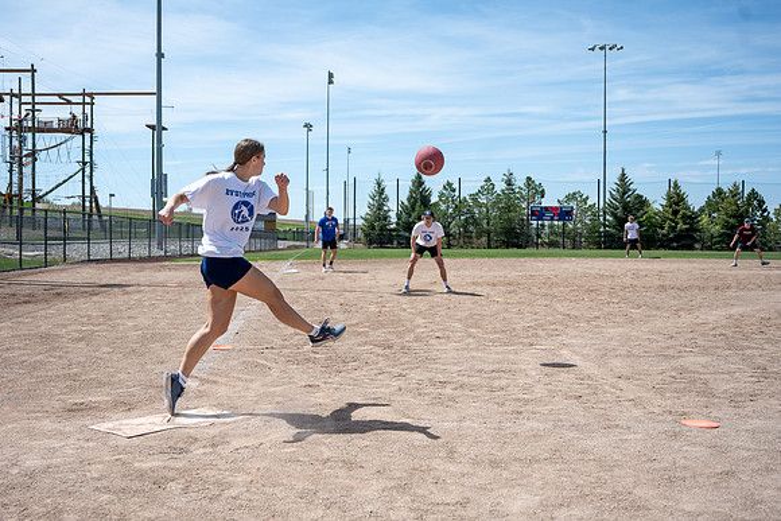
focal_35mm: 39
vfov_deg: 34.2
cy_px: 245
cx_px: 370
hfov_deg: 49.4
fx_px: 848
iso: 64
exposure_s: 1/2000
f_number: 4
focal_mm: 35
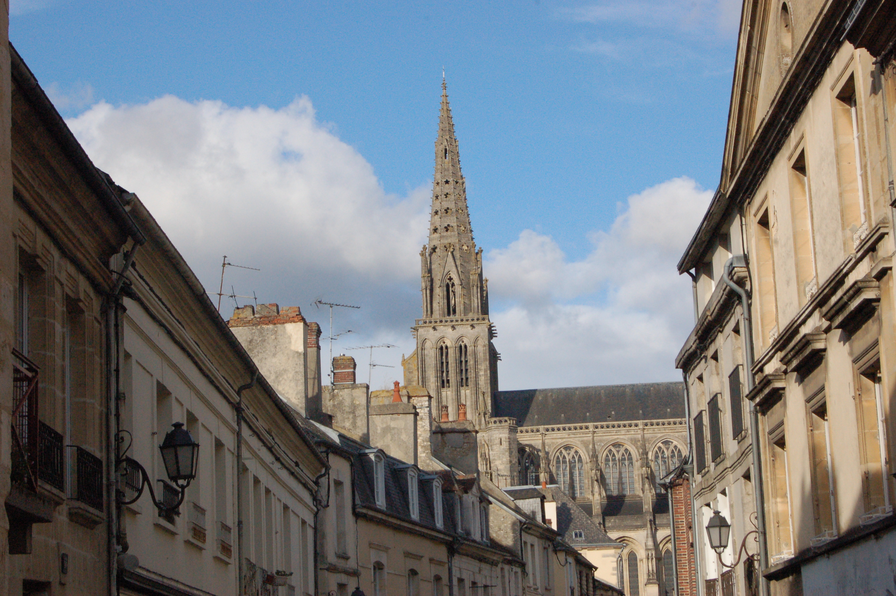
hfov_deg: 24.6
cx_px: 448
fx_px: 2051
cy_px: 298
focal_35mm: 82
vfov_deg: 16.5
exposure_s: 1/1000
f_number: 16
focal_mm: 55
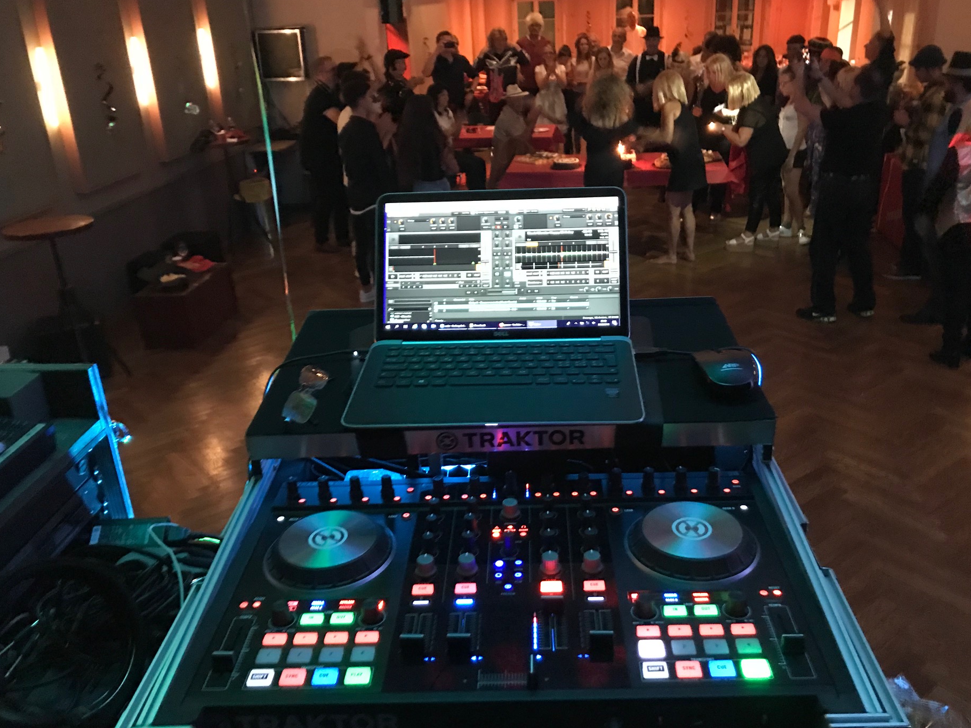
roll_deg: +3.0
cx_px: 527
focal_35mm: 31
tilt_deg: -24.5
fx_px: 870
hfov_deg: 58.3
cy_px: 393
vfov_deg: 45.4
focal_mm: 3.99
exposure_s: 1/4
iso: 200
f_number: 1.8
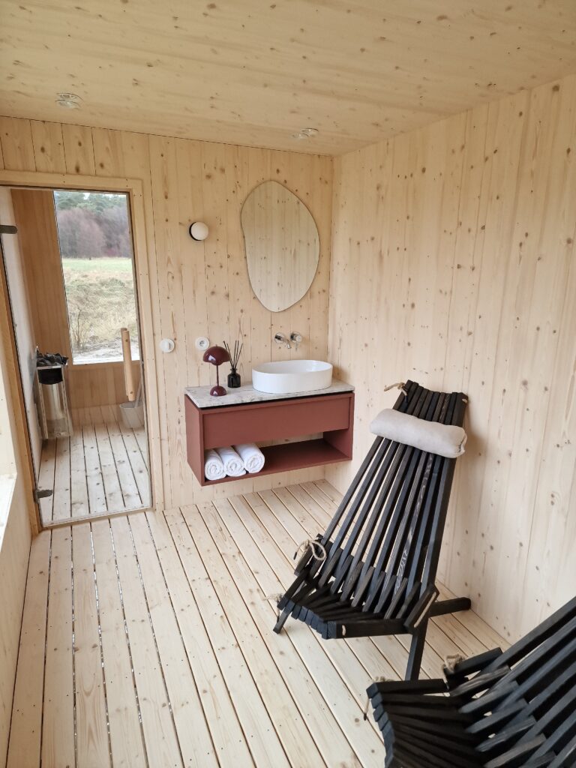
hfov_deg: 58.9
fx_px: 510
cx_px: 288
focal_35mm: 23
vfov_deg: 73.9
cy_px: 384
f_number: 1.8
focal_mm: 6.4
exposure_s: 1/187
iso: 50
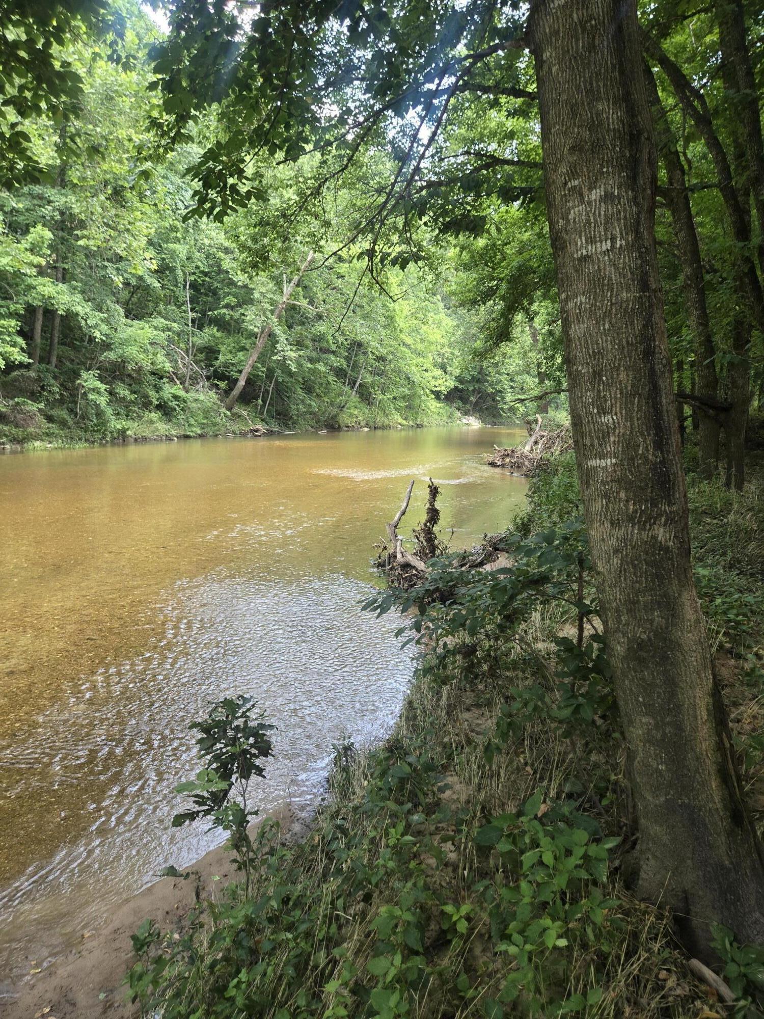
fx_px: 677
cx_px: 382
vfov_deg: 73.9
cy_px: 510
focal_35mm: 23
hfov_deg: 58.9
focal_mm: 5.4
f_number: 1.8
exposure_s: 1/180
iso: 100
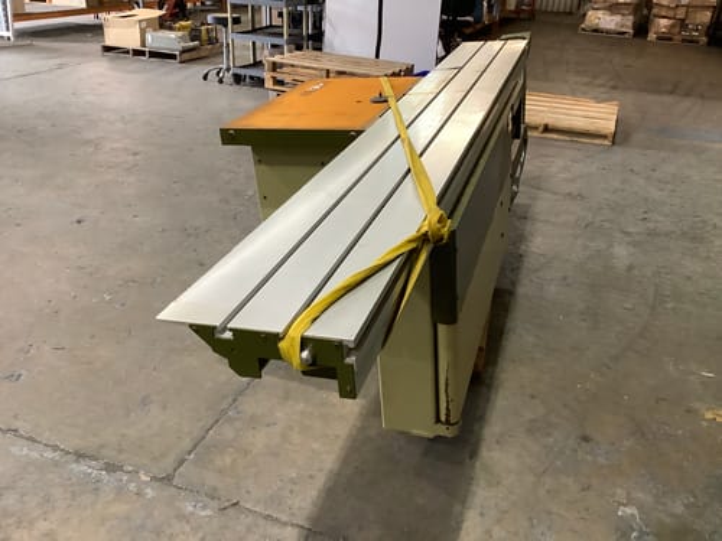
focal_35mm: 31
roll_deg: -1.0
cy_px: 270
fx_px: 647
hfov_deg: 58.4
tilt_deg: -25.0
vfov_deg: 45.4
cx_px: 361
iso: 250
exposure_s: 1/50
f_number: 2.4
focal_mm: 3.3
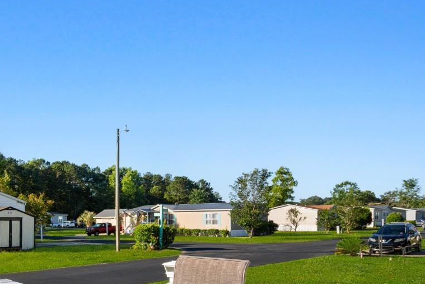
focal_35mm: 32
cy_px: 208
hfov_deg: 55.7
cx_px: 103
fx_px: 378
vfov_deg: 40.1
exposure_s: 1/200
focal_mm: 10
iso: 100
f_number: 7.1
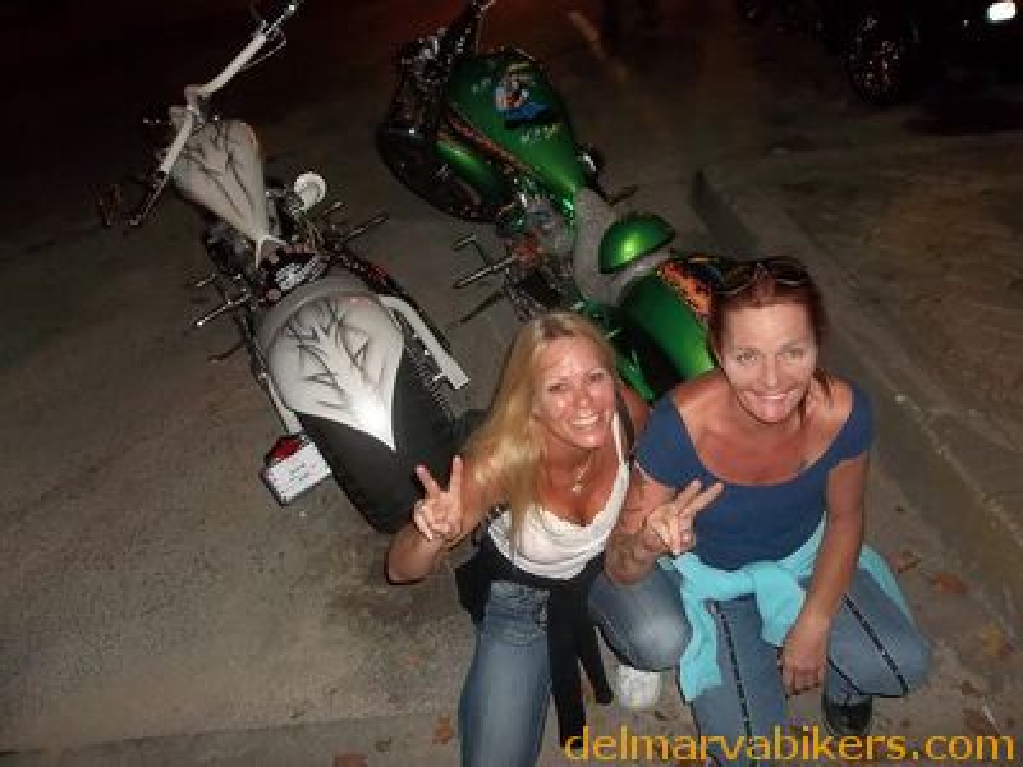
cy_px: 384
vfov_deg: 51.4
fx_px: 798
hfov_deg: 65.3
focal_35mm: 27
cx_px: 512
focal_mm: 4.9
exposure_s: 1/30
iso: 250
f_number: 3.5
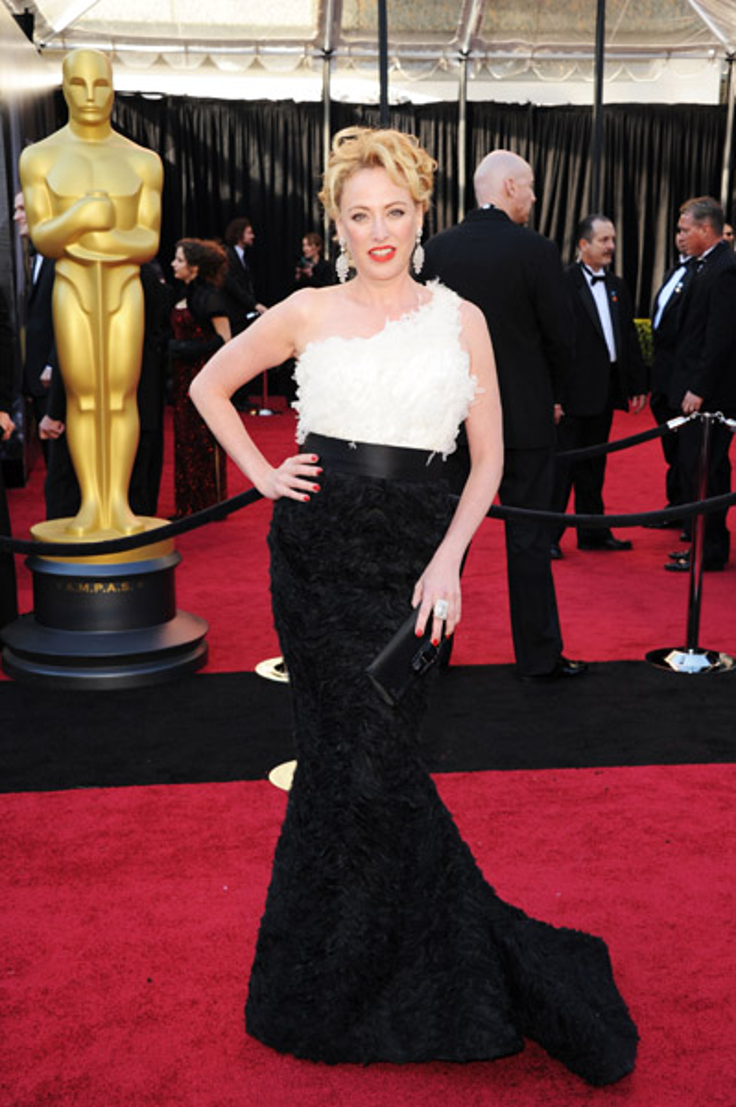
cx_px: 368
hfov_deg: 30.5
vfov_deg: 44.5
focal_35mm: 44
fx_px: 1352
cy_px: 554
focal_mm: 44
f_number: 7.1
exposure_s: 1/250
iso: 500
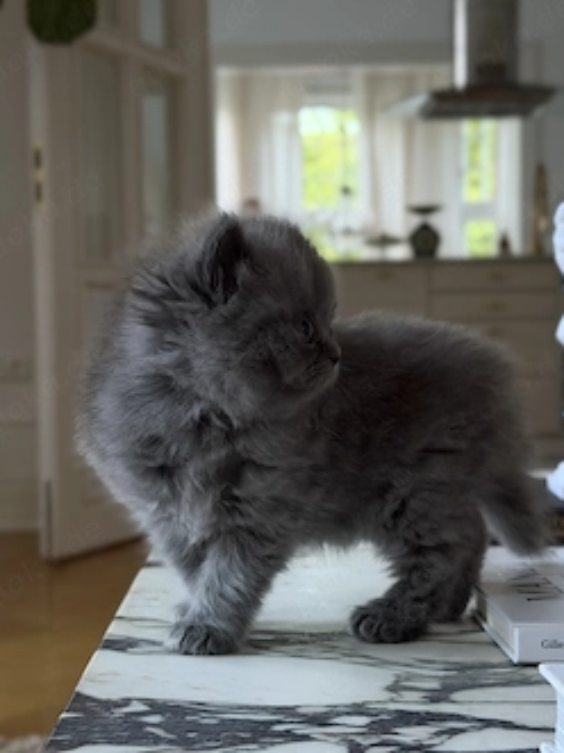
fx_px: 1261
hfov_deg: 25.2
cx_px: 275
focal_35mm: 58
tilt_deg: -3.7
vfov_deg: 33.2
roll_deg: +1.2
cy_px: 430
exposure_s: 1/40
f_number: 1.78
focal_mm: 6.76
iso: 500
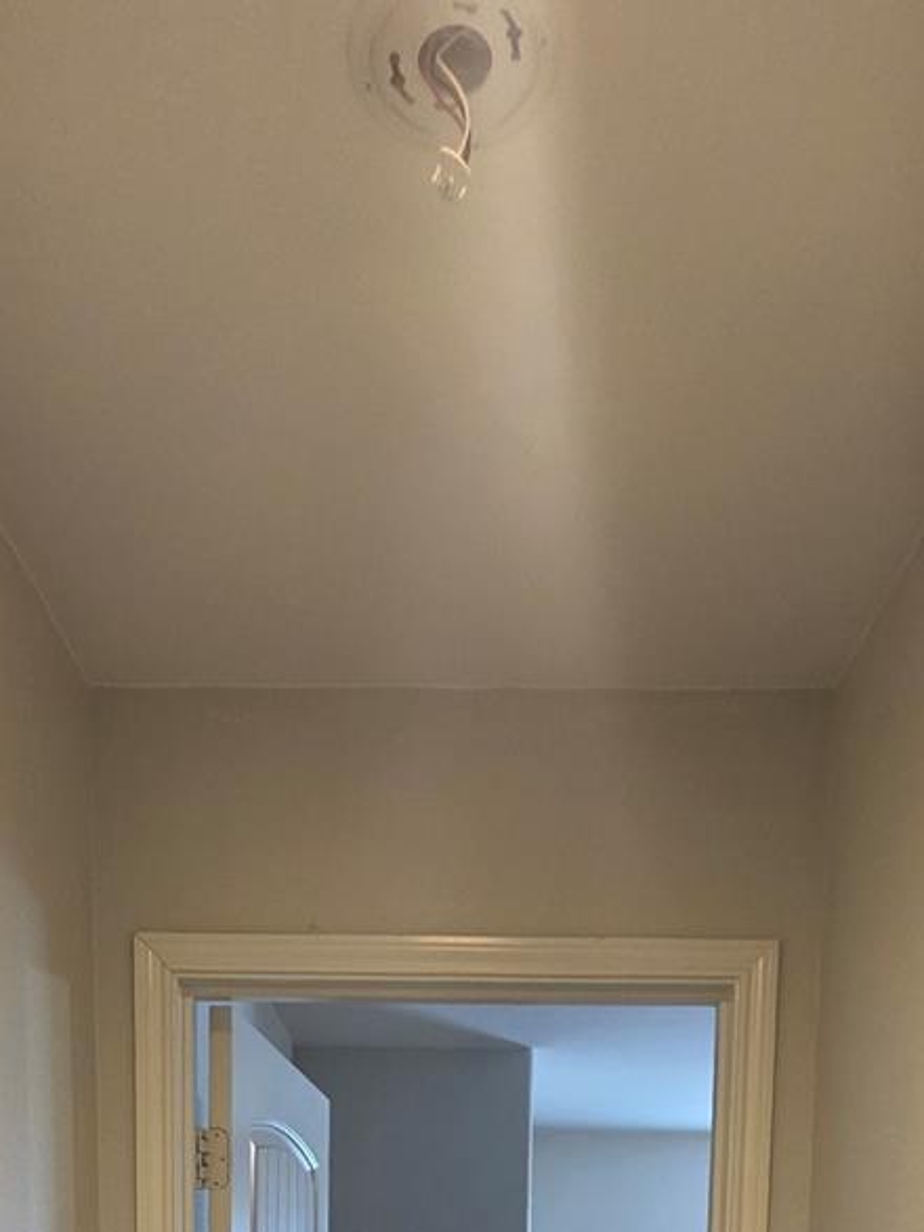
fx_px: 1211
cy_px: 1478
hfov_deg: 41.7
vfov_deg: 39.2
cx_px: 420
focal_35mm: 34
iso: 250
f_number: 1.9
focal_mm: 2.2
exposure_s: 1/60
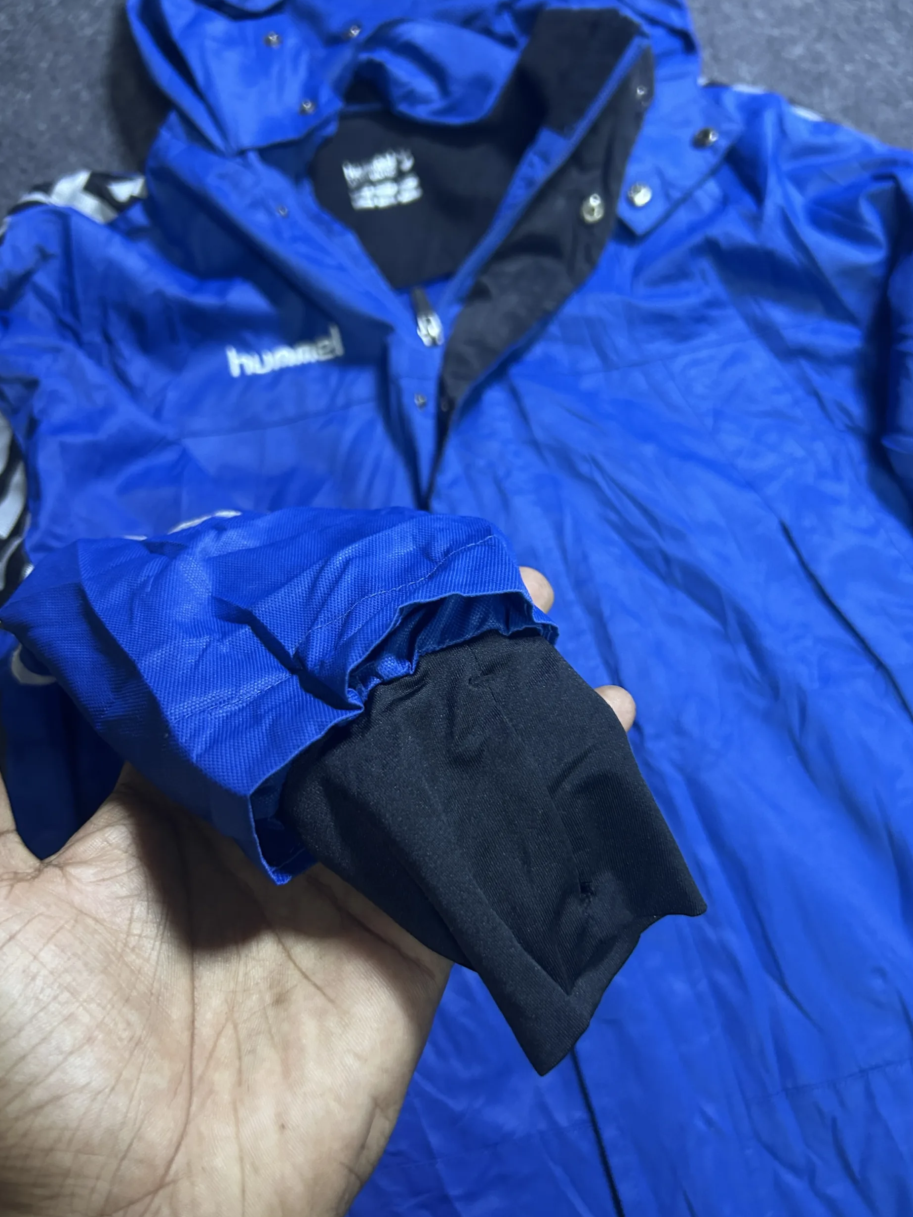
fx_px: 949
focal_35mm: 27
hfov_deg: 51.4
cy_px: 611
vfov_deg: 65.3
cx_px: 443
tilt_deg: -54.9
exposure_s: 1/33
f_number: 1.5
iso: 400
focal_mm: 5.7
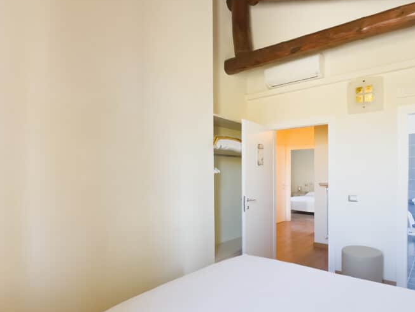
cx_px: 239
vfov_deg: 60.6
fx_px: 264
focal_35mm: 22
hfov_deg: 75.9
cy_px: 185
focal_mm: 2.22
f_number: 2.2
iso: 160
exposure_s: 1/50
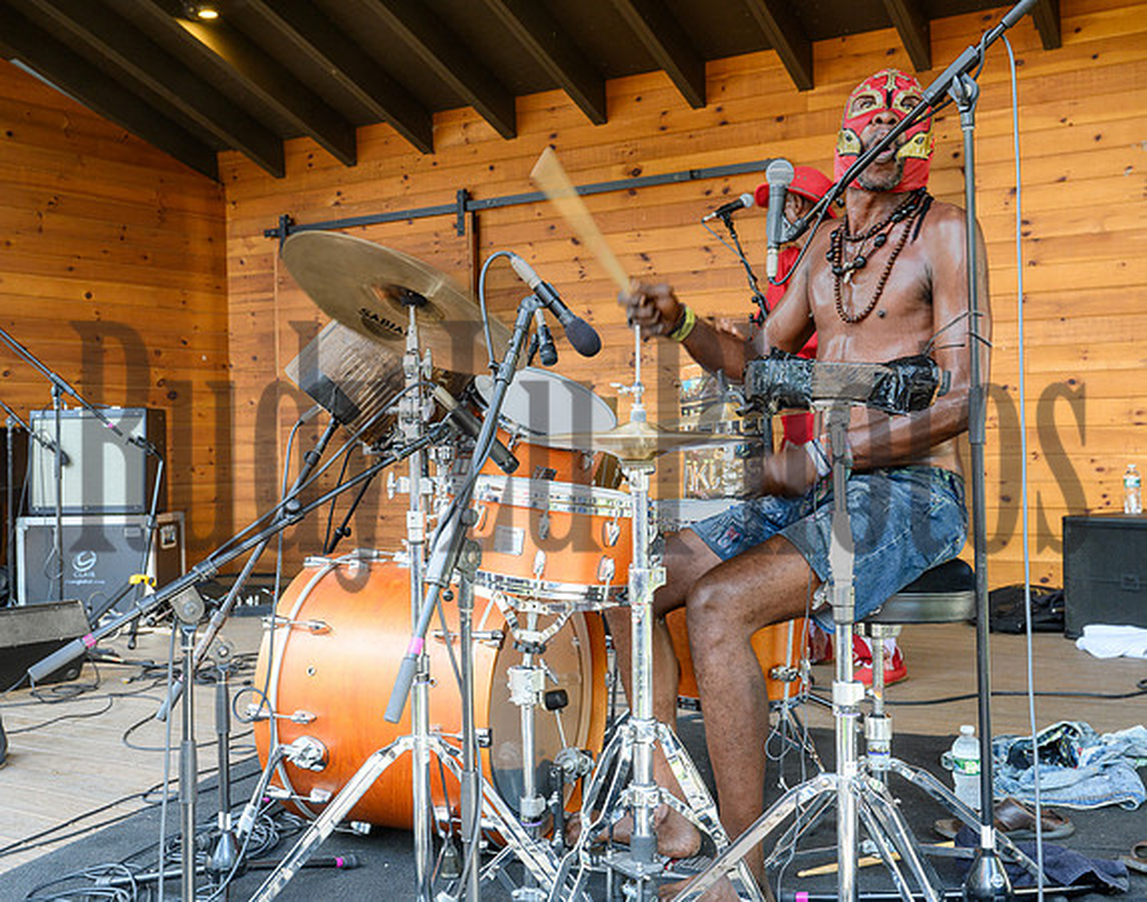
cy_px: 451
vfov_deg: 39.4
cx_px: 547
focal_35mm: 37
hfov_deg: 48.9
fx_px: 1260
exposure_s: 1/50
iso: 800
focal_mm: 33.5
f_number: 7.1
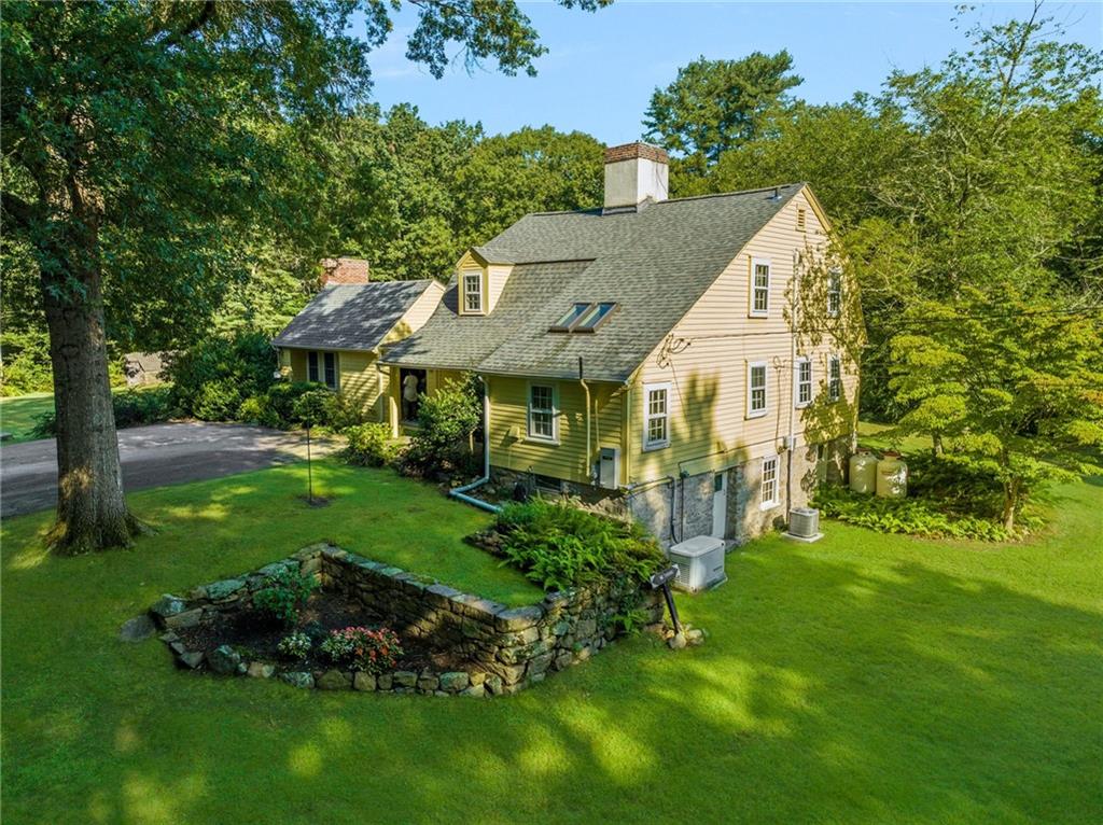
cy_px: 412
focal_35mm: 24
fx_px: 764
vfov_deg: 56.7
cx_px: 552
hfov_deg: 71.6
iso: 100
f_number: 2.8
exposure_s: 1/800
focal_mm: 12.29
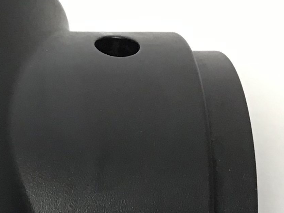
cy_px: 153
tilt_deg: -57.9
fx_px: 993
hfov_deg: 15.5
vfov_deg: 12.2
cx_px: -89
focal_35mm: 121
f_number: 2.4
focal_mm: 3.3
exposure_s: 1/30
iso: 64
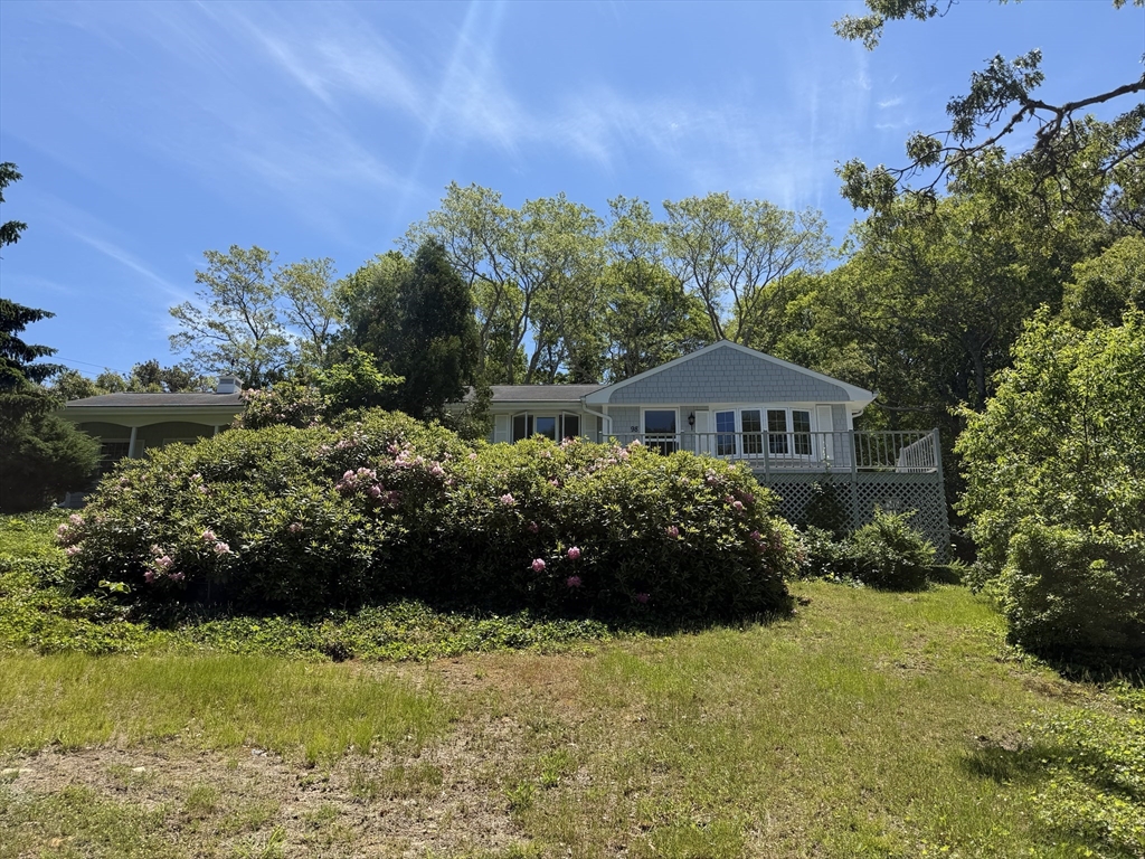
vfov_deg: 56.8
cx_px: 572
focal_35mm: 24
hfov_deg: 71.6
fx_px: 794
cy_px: 430
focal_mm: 6.76
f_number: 1.78
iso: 80
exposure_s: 1/3584
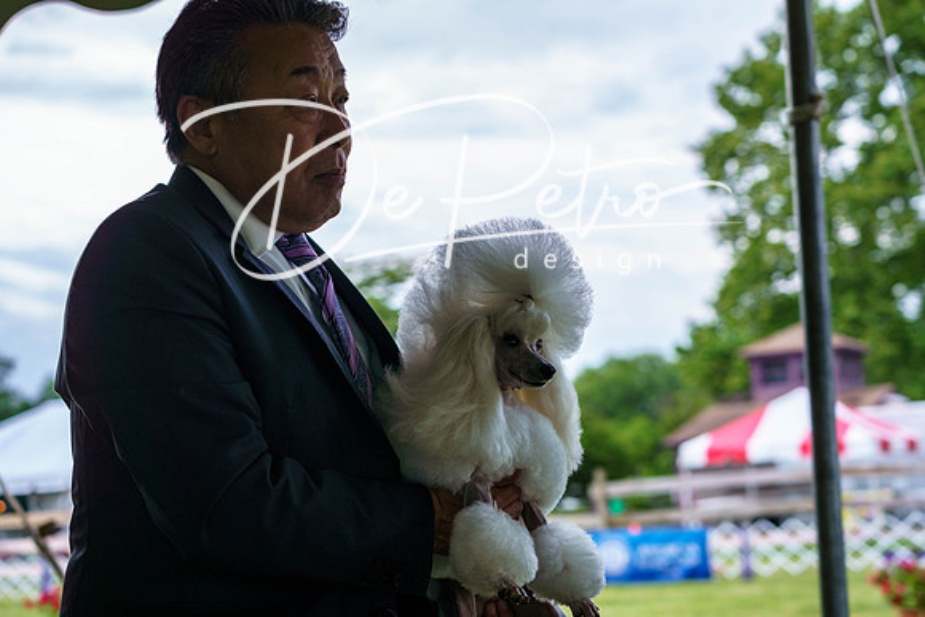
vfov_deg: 19.5
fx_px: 1799
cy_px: 308
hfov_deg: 28.8
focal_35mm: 70
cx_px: 462
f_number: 5
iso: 400
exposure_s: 1/500
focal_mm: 70
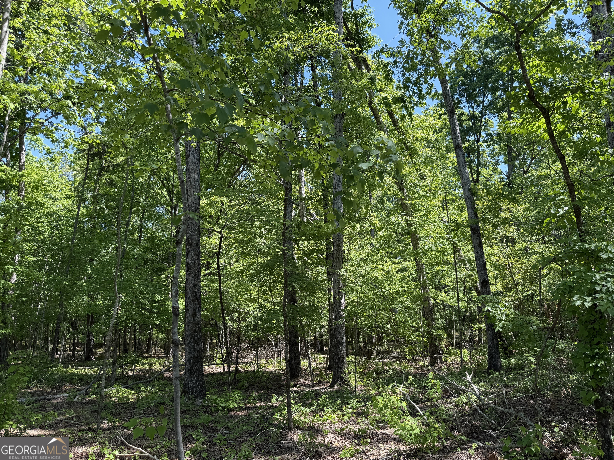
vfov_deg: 56.8
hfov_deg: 71.6
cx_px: 307
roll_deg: +1.4
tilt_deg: +7.7
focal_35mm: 24
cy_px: 230
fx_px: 426
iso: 80
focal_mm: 6.76
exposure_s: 1/813
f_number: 1.78
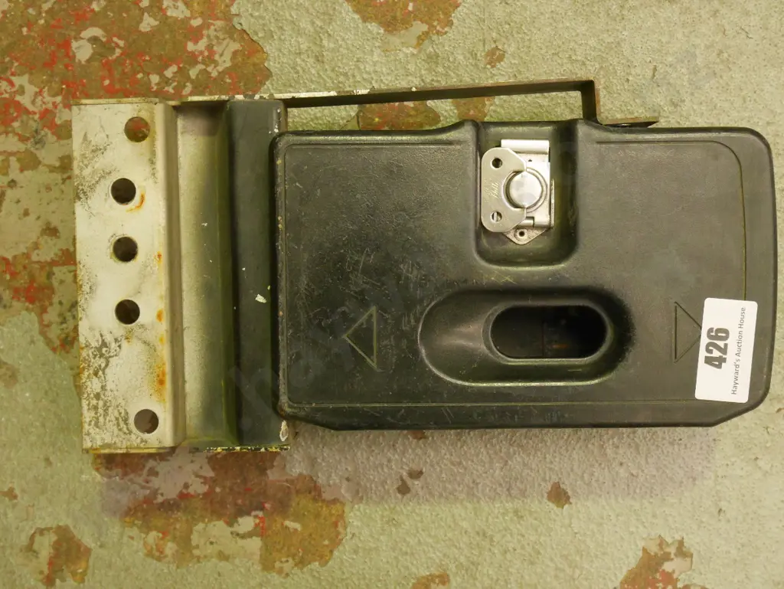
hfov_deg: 34.3
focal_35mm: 56
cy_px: 294
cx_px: 392
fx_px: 1269
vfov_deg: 26.1
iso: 3200
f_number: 5.5
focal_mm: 28
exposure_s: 1/80
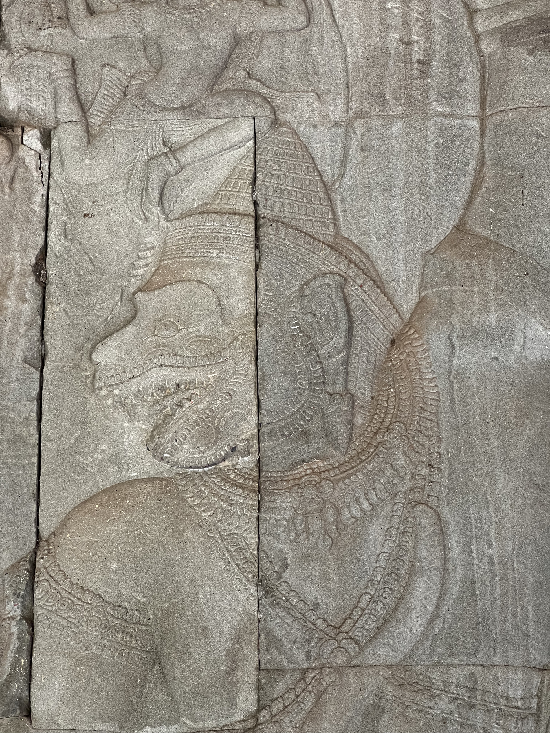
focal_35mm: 77
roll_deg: +0.9
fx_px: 1631
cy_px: 366
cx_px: 275
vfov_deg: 25.3
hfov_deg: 19.1
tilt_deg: +19.6
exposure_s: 1/99
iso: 200
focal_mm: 9
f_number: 2.8
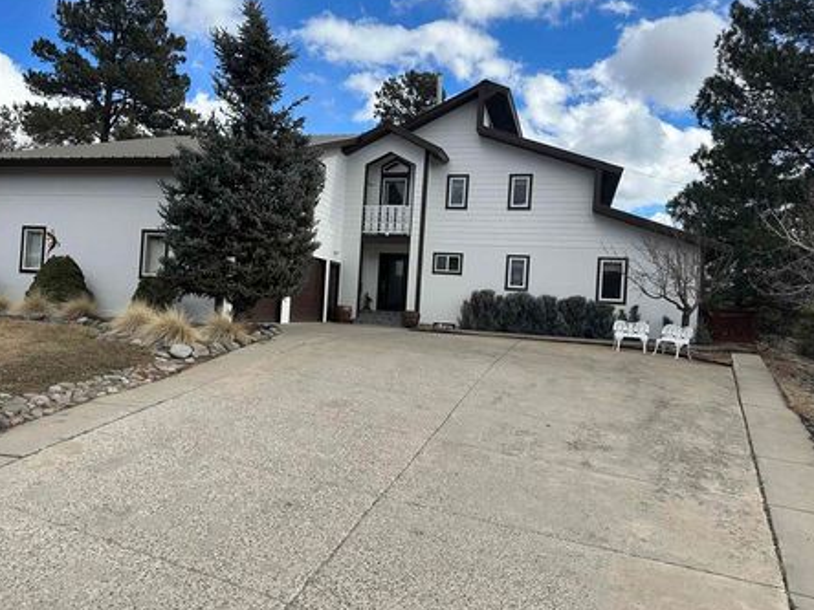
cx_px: 380
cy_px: 287
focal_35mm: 27
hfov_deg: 65.3
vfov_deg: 51.3
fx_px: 635
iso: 80
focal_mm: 6.86
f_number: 1.78
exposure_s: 1/3155
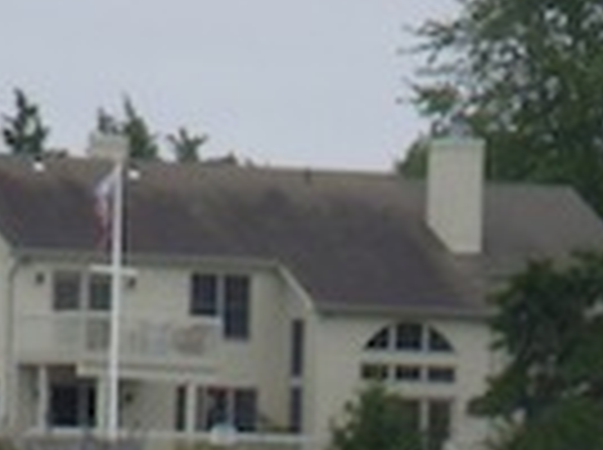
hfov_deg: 3.9
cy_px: 940
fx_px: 8886
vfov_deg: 2.9
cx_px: 652
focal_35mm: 511
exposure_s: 1/400
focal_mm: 18.9
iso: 100
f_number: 4.2
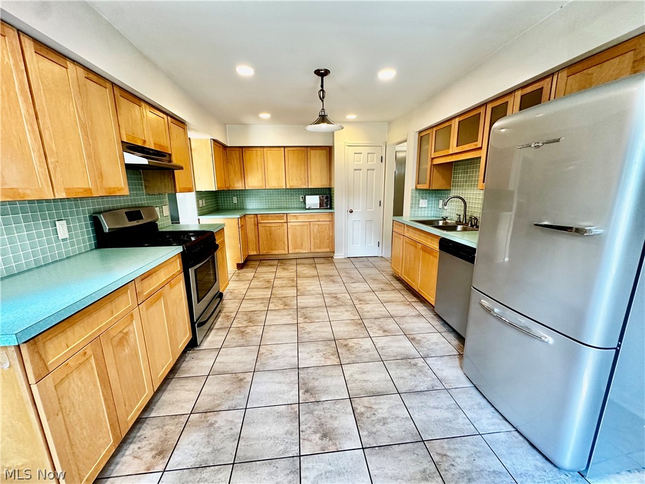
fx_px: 261
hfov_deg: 102.1
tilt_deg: -12.6
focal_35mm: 14
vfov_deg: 85.7
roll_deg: +1.0
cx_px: 322
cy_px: 242
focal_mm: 2.22
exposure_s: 1/60
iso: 250
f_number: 2.2
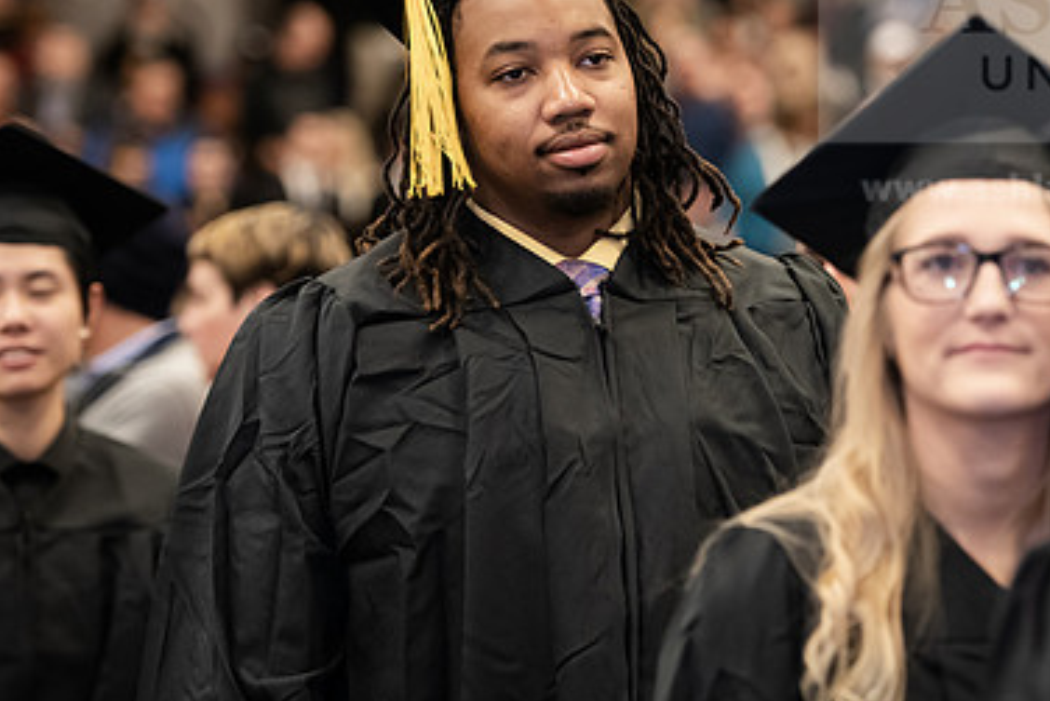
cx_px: 734
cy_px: 247
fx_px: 5223
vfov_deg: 7.7
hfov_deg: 11.5
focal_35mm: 179
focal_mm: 116
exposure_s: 1/200
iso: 2000
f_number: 3.2
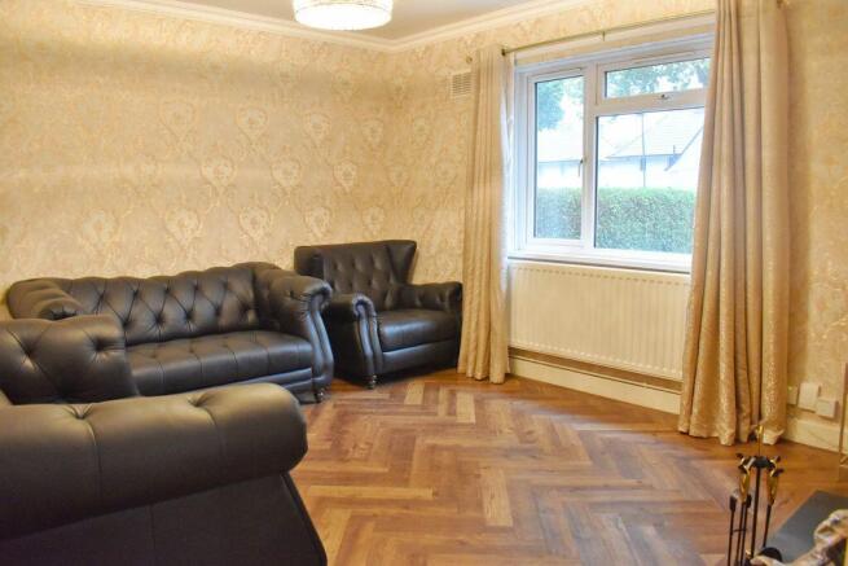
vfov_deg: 48.0
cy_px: 283
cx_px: 424
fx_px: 636
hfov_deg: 67.4
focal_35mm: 27
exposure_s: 1/20
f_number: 5.6
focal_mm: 18
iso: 1800
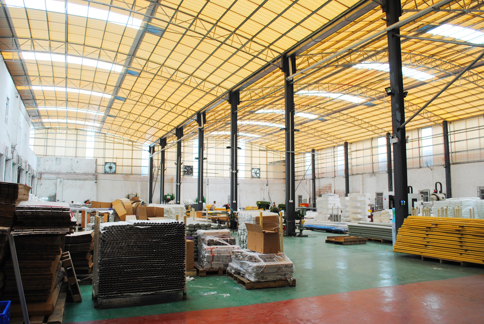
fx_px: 363
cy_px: 162
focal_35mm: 27
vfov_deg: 48.0
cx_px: 242
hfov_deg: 67.3
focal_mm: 18
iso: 100
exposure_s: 1/15
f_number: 5
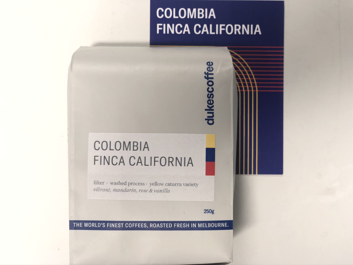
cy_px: 132
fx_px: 530
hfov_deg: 36.8
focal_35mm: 52
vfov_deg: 28.0
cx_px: 176
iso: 100
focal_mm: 6
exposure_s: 1/40
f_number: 2.4
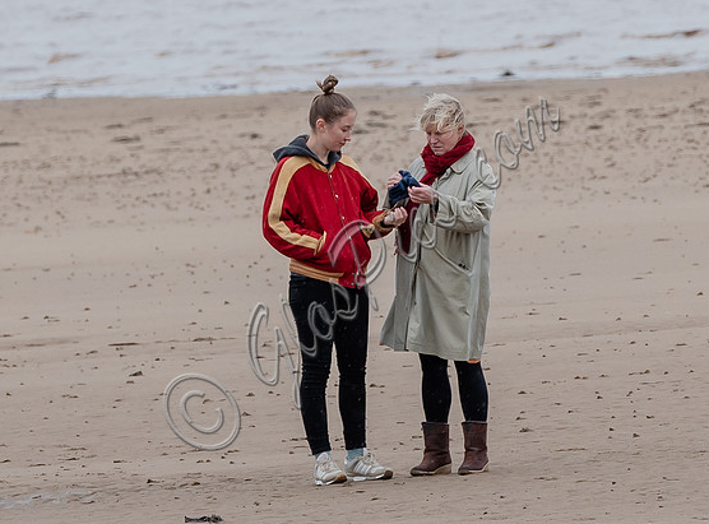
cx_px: 424
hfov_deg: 2.1
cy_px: 120
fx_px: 19806
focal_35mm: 972
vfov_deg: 1.5
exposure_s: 1/800
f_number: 6.3
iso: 400
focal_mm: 200
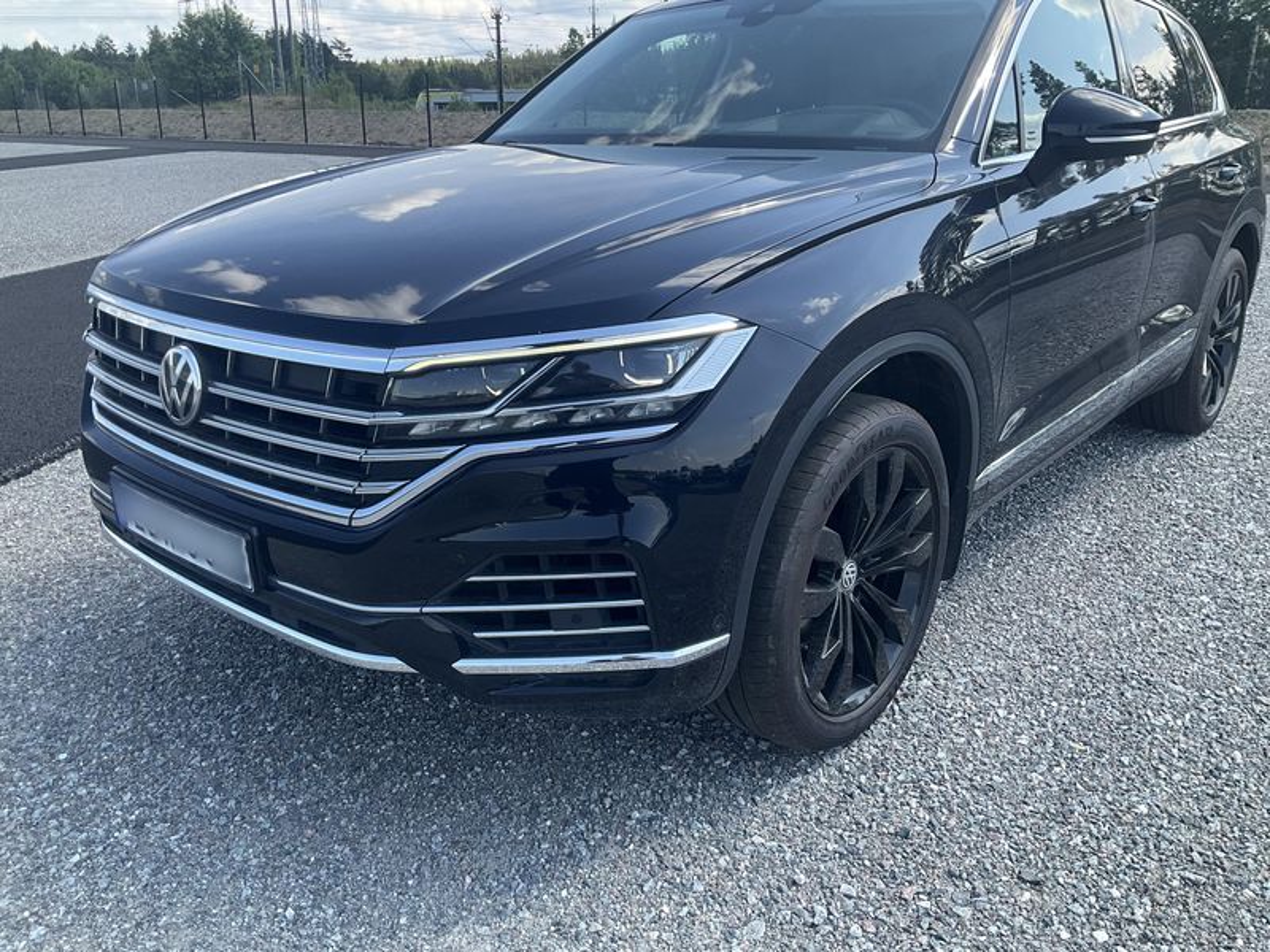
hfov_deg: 61.7
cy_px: 476
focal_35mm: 29
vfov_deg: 48.2
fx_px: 1064
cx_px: 635
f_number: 1.8
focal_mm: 3
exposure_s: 1/562
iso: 25
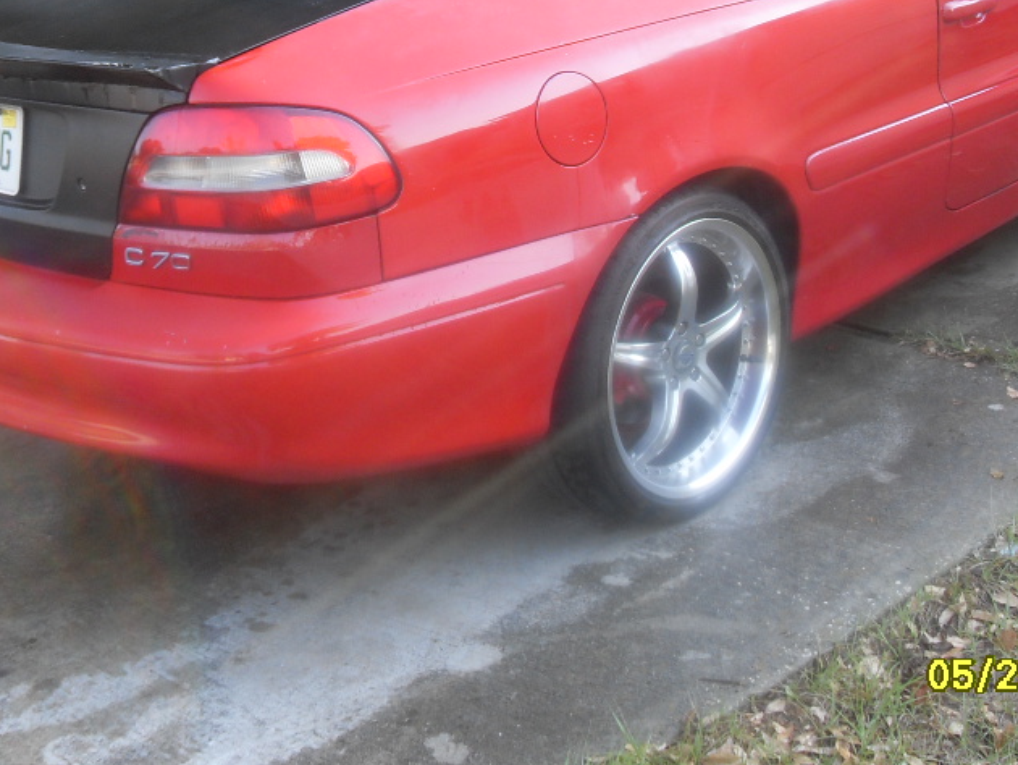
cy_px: 175
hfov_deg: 29.8
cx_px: 566
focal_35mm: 65
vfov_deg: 22.4
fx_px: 1912
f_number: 3.1
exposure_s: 1/90
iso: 100
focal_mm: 7.1
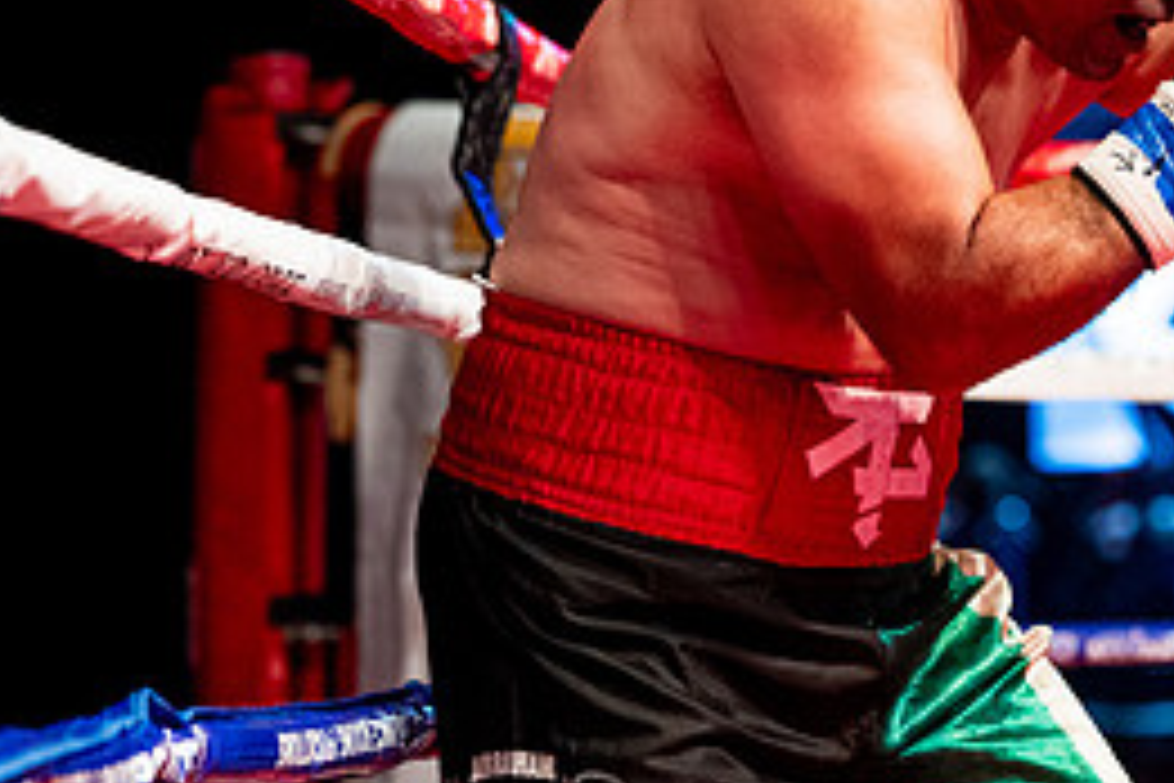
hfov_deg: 12.5
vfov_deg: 8.4
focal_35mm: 162
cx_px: 1291
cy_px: -2
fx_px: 5283
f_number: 2.8
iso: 4000
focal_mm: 73
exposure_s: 1/1000
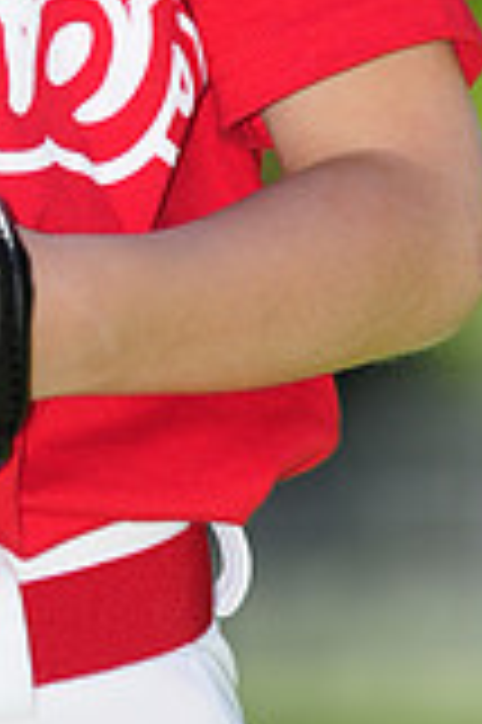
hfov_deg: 1.8
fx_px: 15215
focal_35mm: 756
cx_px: -223
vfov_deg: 2.7
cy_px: -328
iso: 200
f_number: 3.5
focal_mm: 140
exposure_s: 1/1000
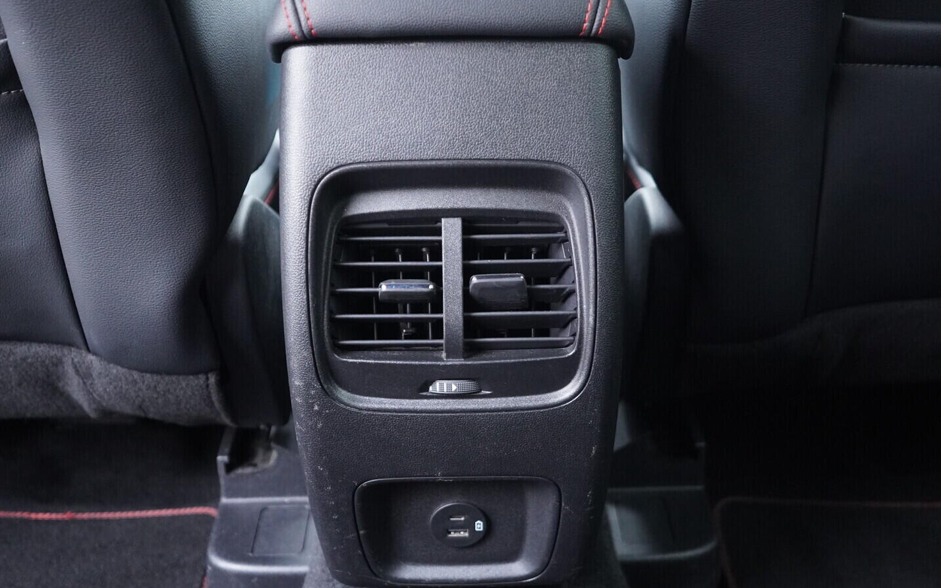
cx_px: 473
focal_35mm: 37
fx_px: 949
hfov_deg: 52.8
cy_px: 305
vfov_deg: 34.4
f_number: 2.8
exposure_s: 1/40
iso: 3200
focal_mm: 24
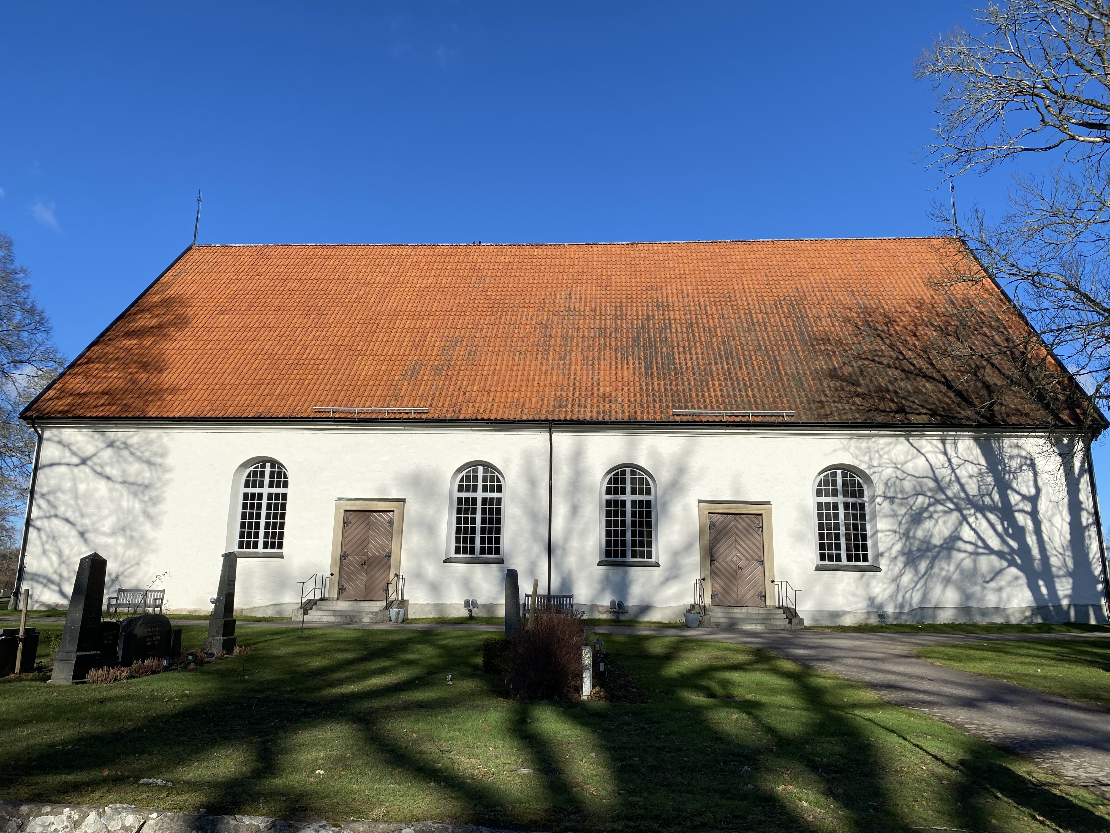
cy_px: 416
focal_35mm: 26
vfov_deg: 53.1
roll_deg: -1.2
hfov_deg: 67.3
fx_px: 834
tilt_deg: +11.8
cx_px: 555
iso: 32
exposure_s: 1/3846
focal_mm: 4.25
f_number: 1.8
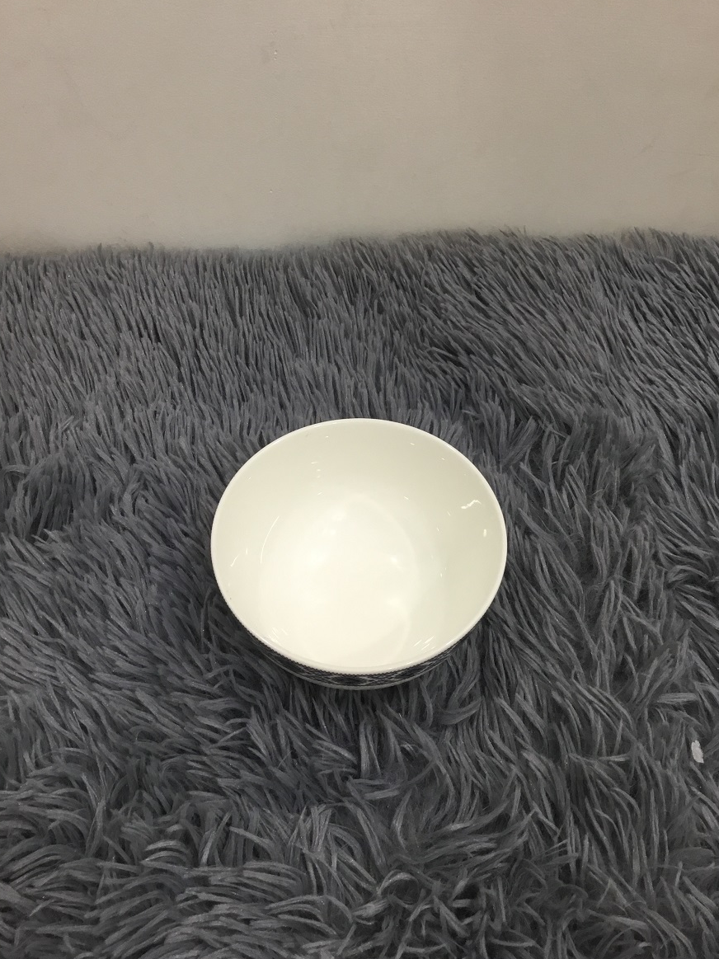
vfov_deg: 56.8
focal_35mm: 32
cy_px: 489
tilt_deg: -54.5
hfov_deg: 44.2
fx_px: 886
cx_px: 359
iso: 80
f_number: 2.4
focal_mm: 3.3
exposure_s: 1/33
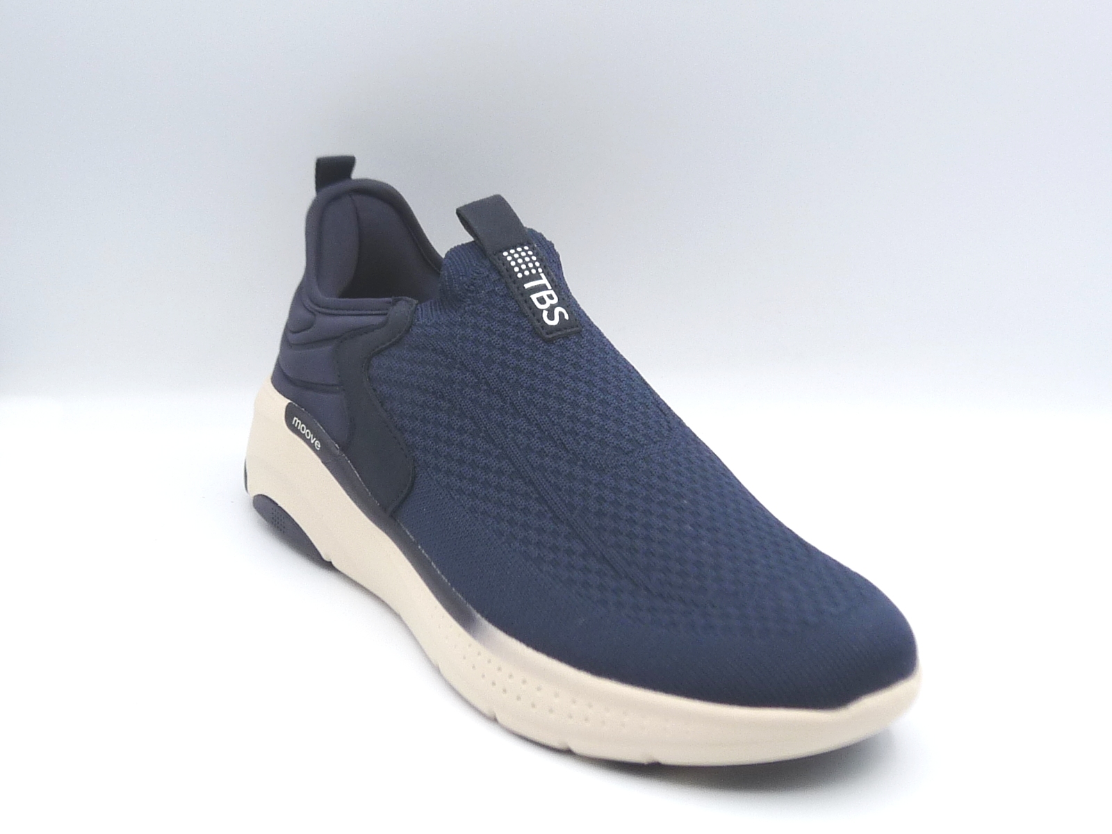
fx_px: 1606
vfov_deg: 29.1
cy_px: 417
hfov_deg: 38.2
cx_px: 556
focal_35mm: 50
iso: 100
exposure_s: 1/200
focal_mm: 4.9
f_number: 4
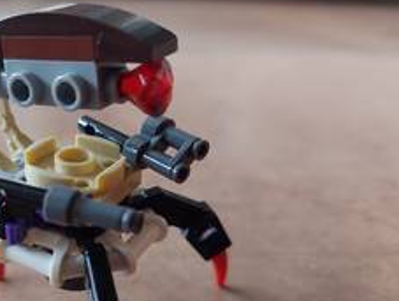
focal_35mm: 38
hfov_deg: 47.1
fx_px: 439
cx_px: 98
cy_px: 211
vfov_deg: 37.2
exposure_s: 1/50
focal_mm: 5.23
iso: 320
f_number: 1.8
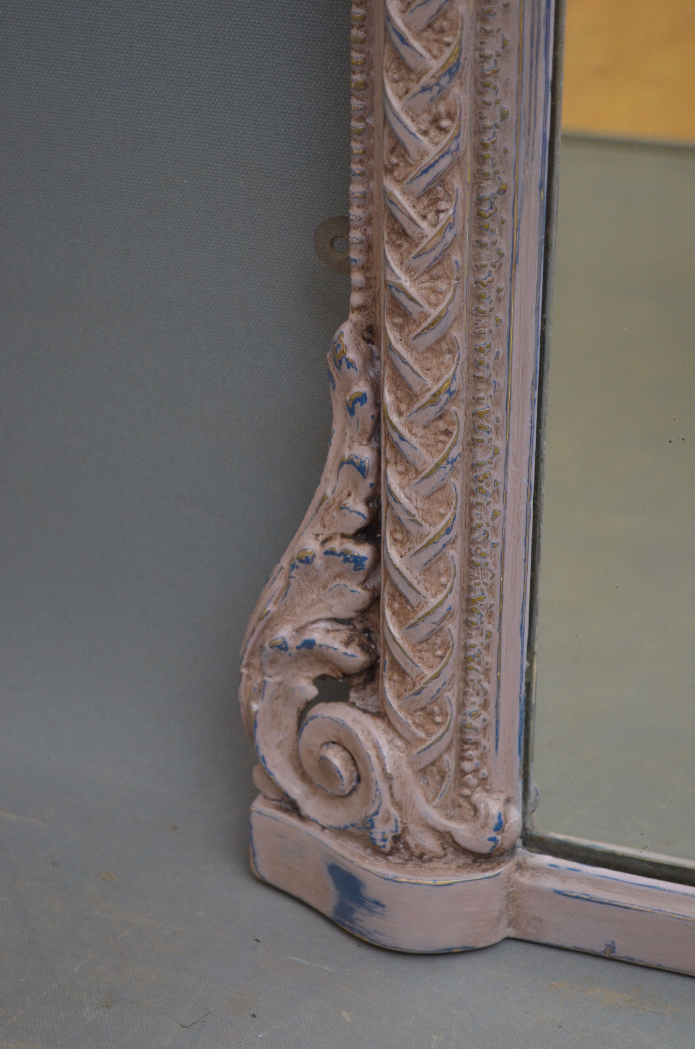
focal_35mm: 82
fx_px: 2400
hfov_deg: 16.5
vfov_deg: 24.7
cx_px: 348
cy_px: 524
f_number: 5.6
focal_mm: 55
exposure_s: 1/125
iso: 1250
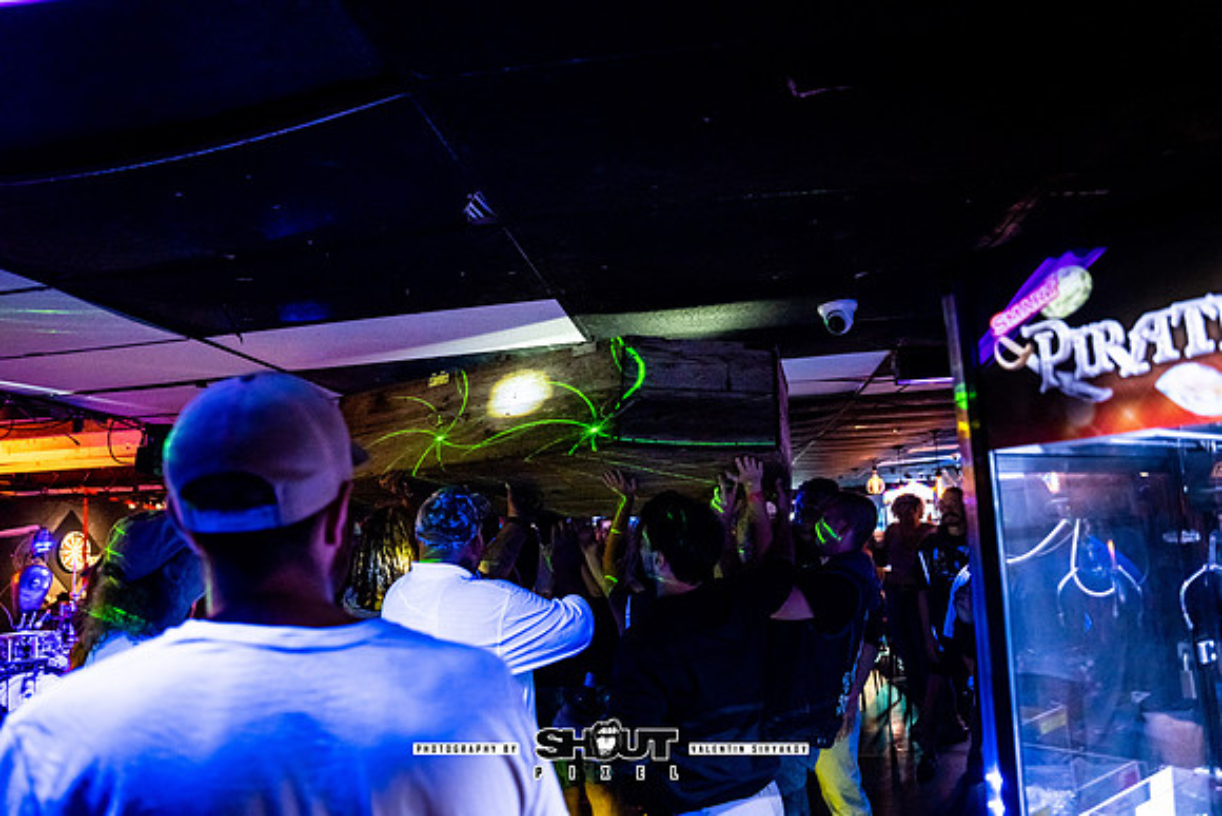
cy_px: 408
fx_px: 815
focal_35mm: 24
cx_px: 611
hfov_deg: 73.7
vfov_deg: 53.2
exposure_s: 1/200
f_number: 2.8
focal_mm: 24
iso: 3200
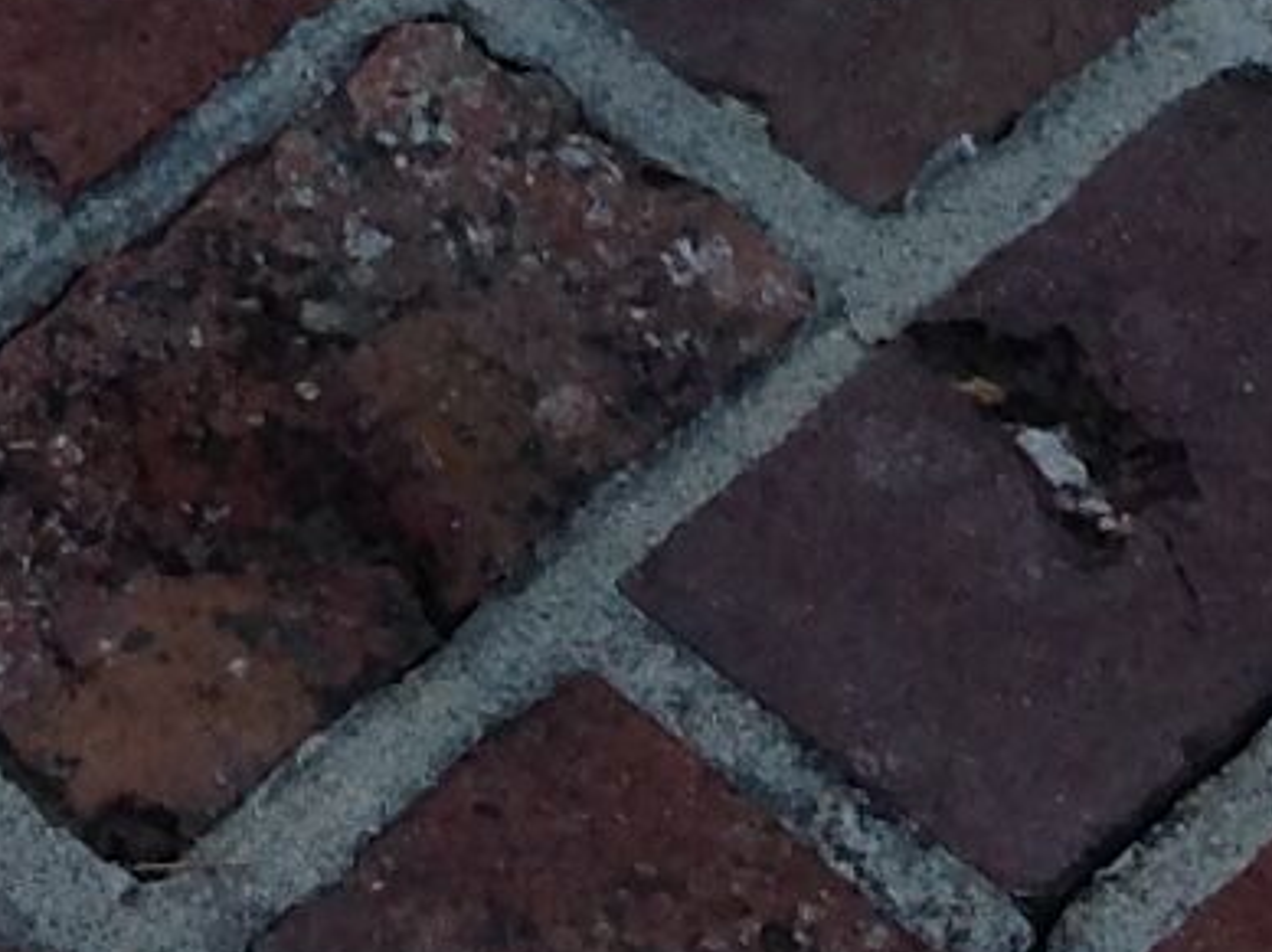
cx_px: -72
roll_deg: -4.8
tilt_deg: -31.1
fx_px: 8554
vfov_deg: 5.8
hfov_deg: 8.4
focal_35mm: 233
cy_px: -2169
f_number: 2.4
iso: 50
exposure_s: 1/347
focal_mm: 4.28
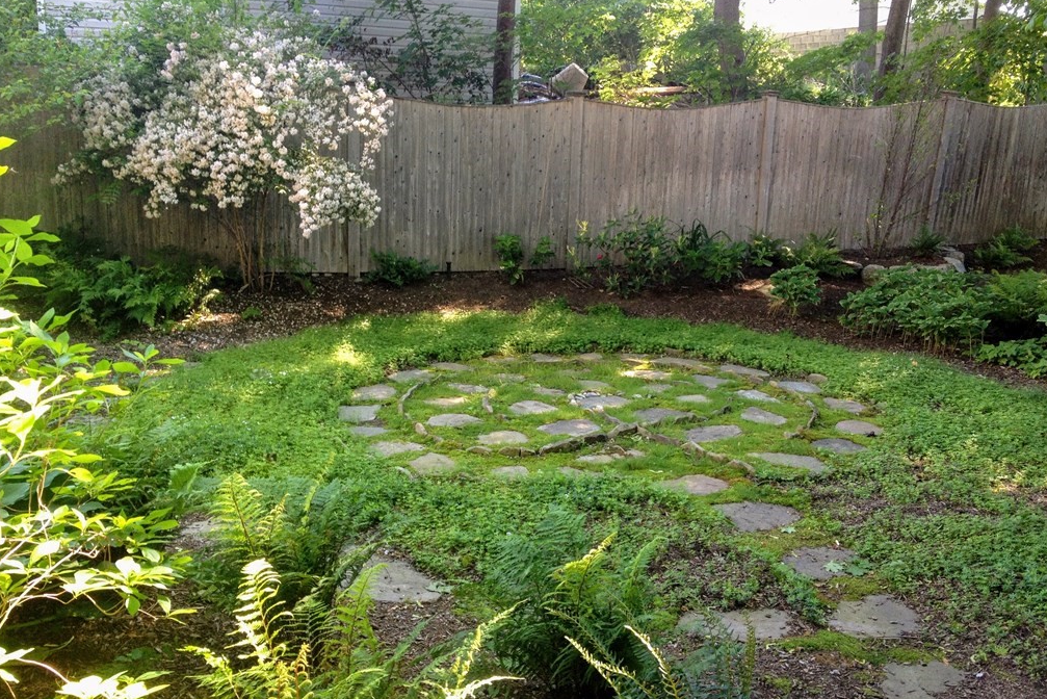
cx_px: 521
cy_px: 353
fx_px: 1076
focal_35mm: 37
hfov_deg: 51.9
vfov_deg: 36.0
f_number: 2.4
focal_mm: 4.28
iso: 80
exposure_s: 1/60
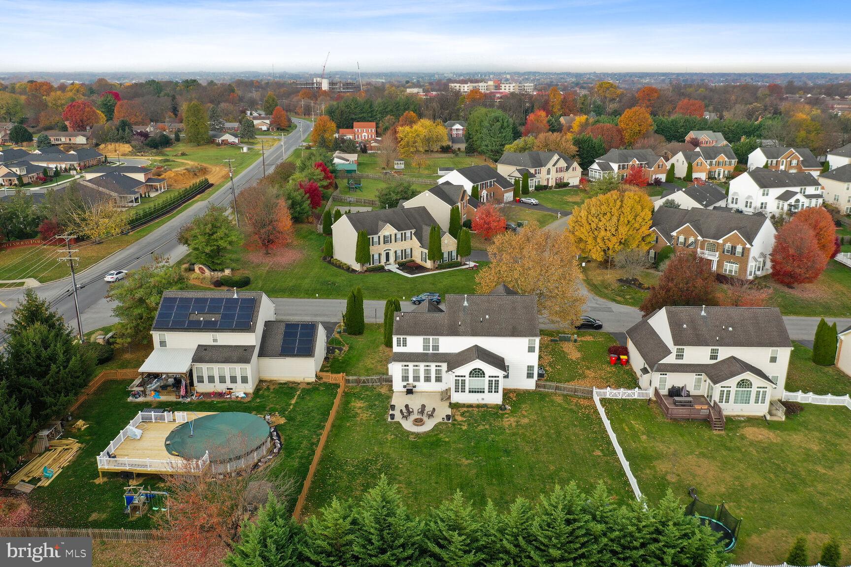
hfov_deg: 65.5
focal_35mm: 28
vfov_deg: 46.4
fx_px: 662
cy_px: 284
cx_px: 426
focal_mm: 10.26
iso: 100
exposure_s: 1/80
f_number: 4
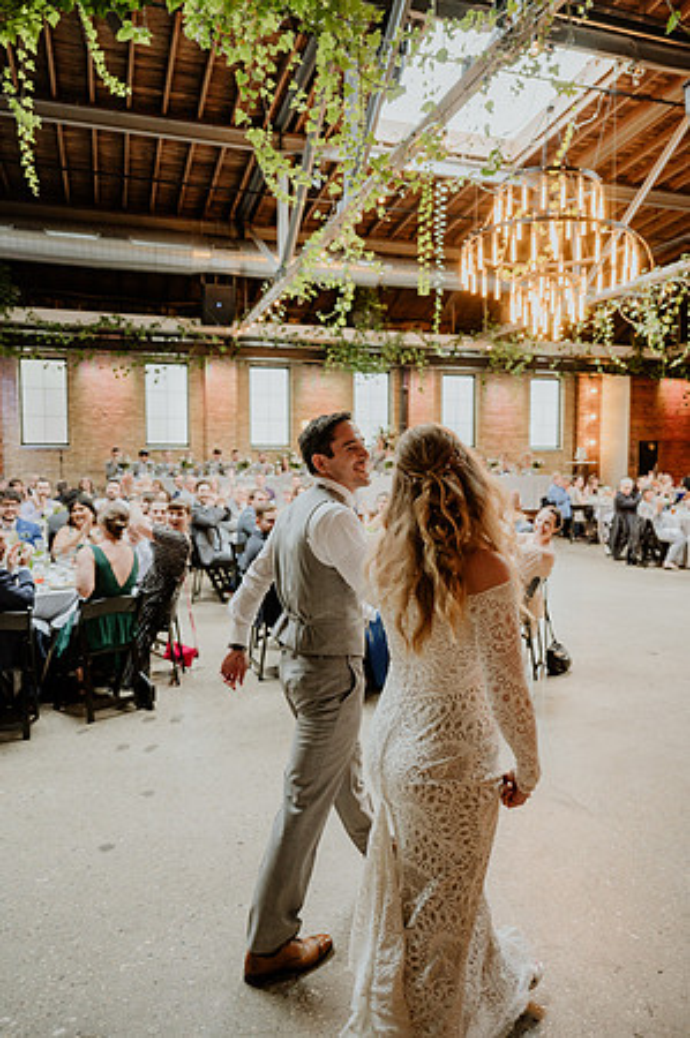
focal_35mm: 26
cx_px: 345
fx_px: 735
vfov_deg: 70.5
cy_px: 519
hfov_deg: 50.3
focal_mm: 25.5
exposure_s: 1/250
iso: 800
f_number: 2.8
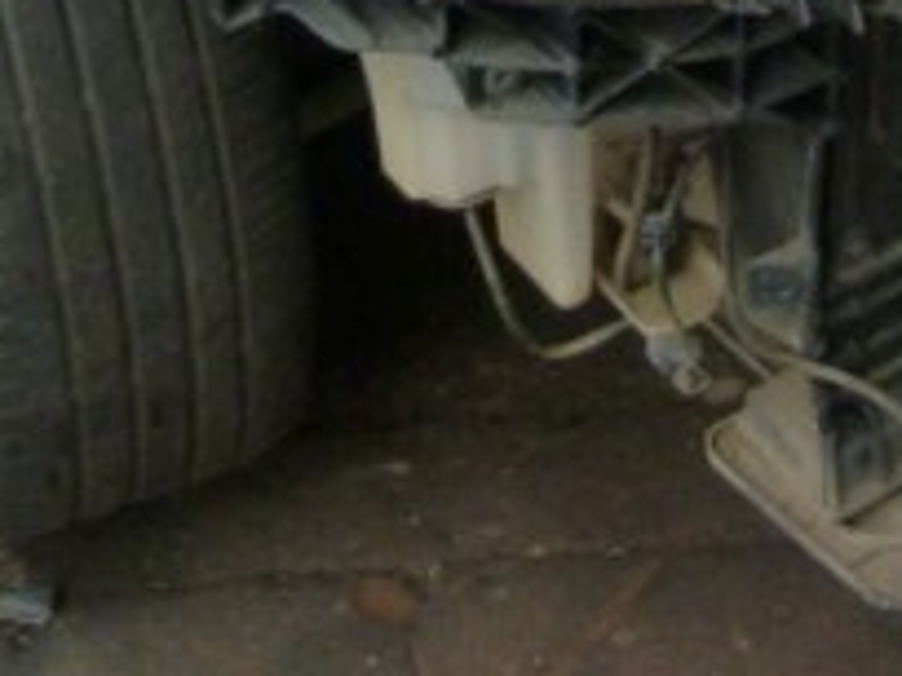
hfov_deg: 19.6
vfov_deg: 13.4
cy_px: -579
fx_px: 2554
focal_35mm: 98
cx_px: 818
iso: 320
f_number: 2.8
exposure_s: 1/60
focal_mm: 4.5
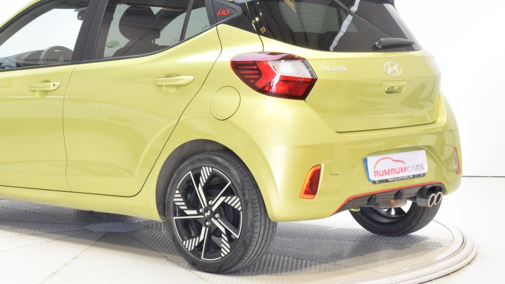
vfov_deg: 14.7
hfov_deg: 25.6
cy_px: 77
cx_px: 114
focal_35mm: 82
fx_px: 1097
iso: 100
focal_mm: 31
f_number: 14
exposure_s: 1/1.3
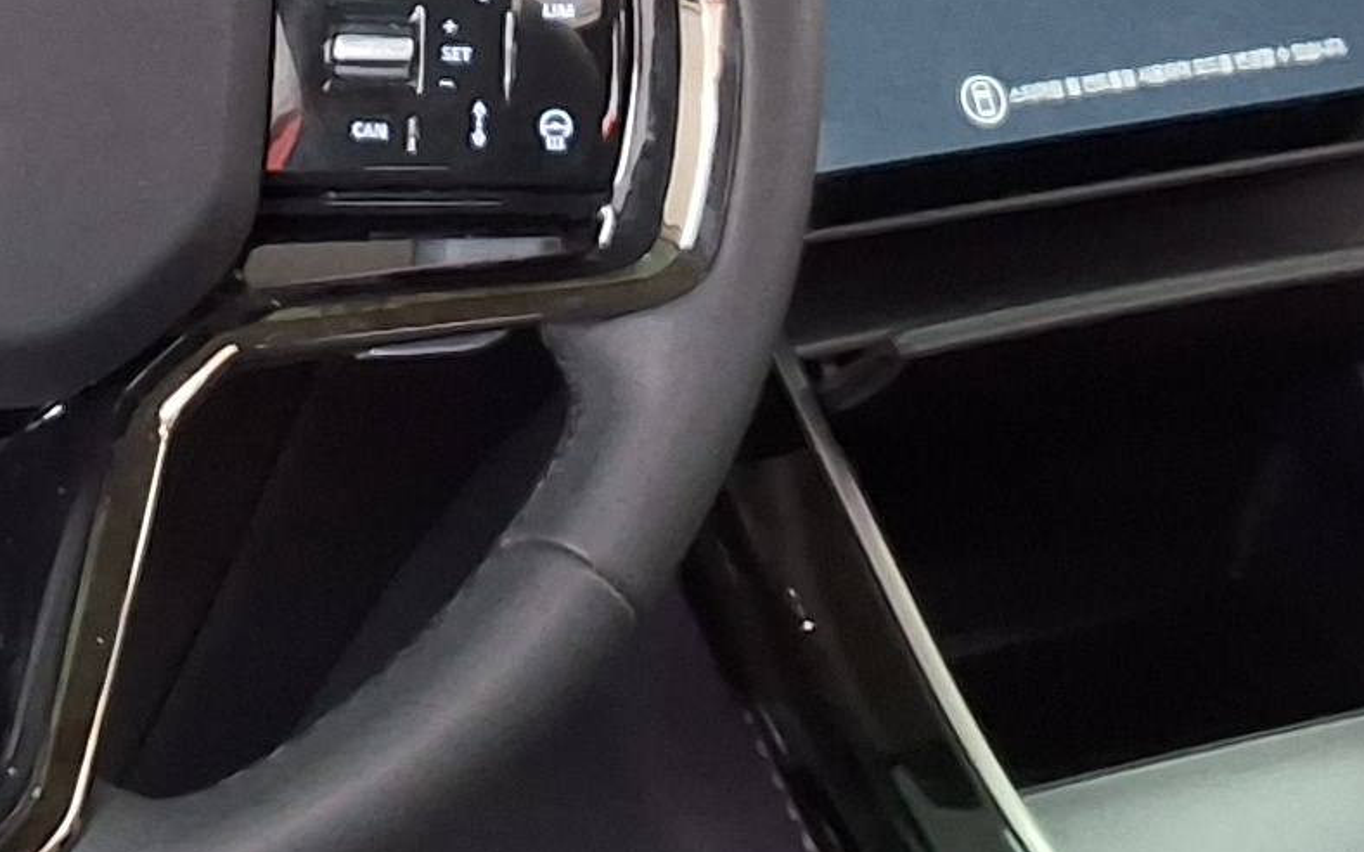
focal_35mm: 123
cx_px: 554
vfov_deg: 10.4
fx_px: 4571
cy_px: -329
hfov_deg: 17.0
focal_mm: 2.91
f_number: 1.9
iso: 80
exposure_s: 1/40
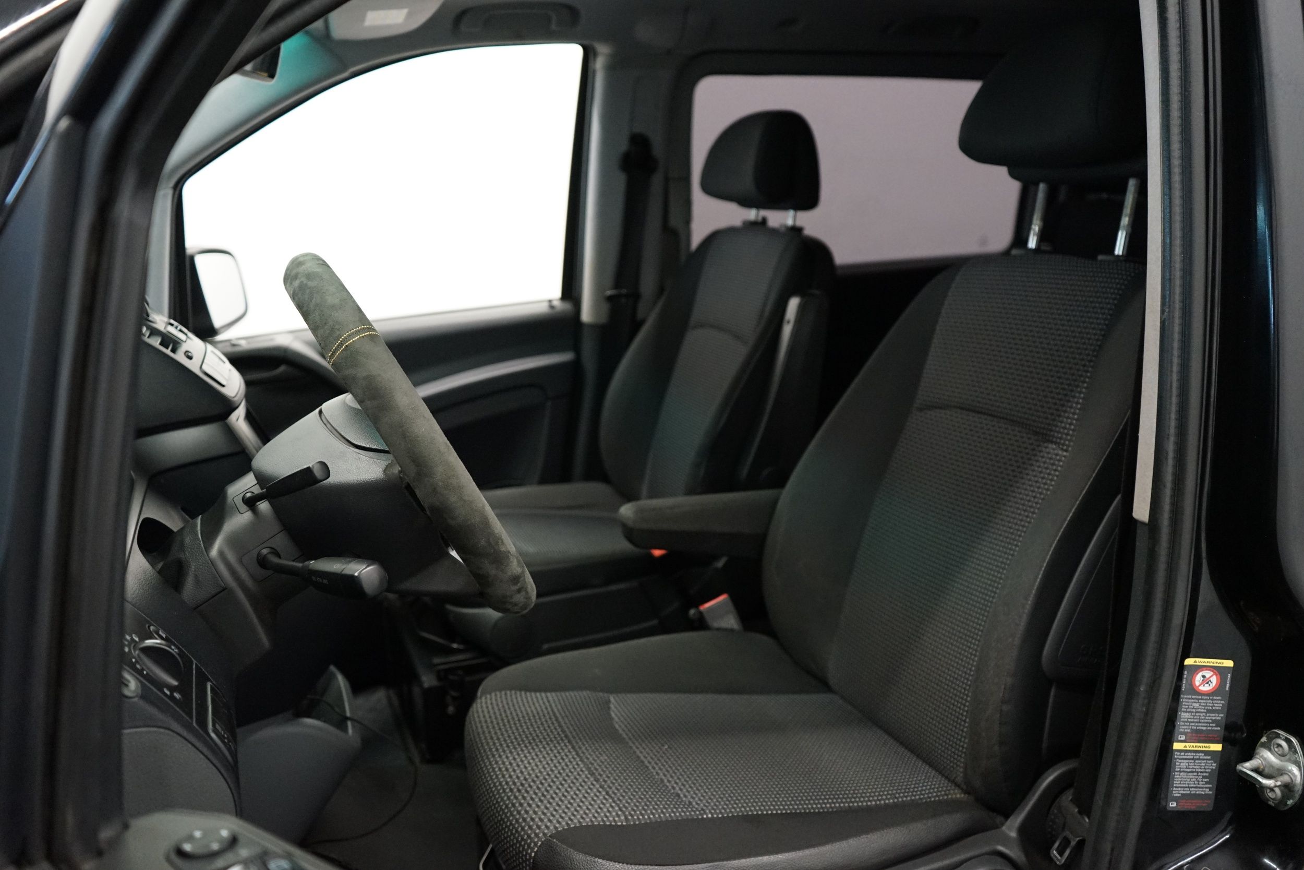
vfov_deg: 43.6
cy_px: 435
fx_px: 1087
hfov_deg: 61.9
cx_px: 652
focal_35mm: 30
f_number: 3.5
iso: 4000
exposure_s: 1/160
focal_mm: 30
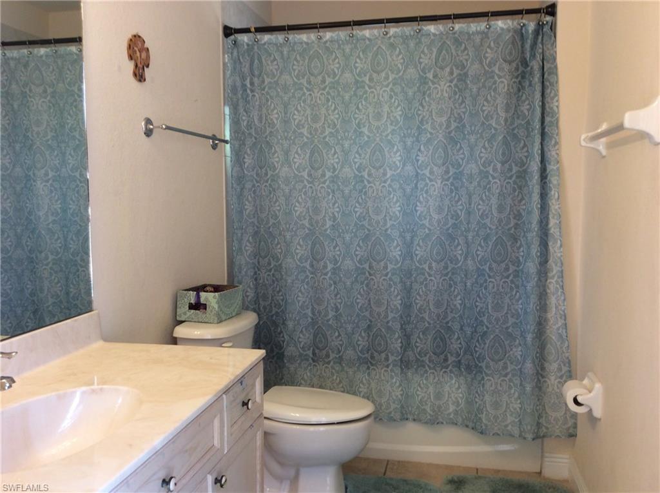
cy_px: 246
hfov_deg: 56.9
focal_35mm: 32
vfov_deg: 44.0
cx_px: 330
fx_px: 609
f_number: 2.4
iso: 40
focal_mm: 3.3
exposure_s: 1/24
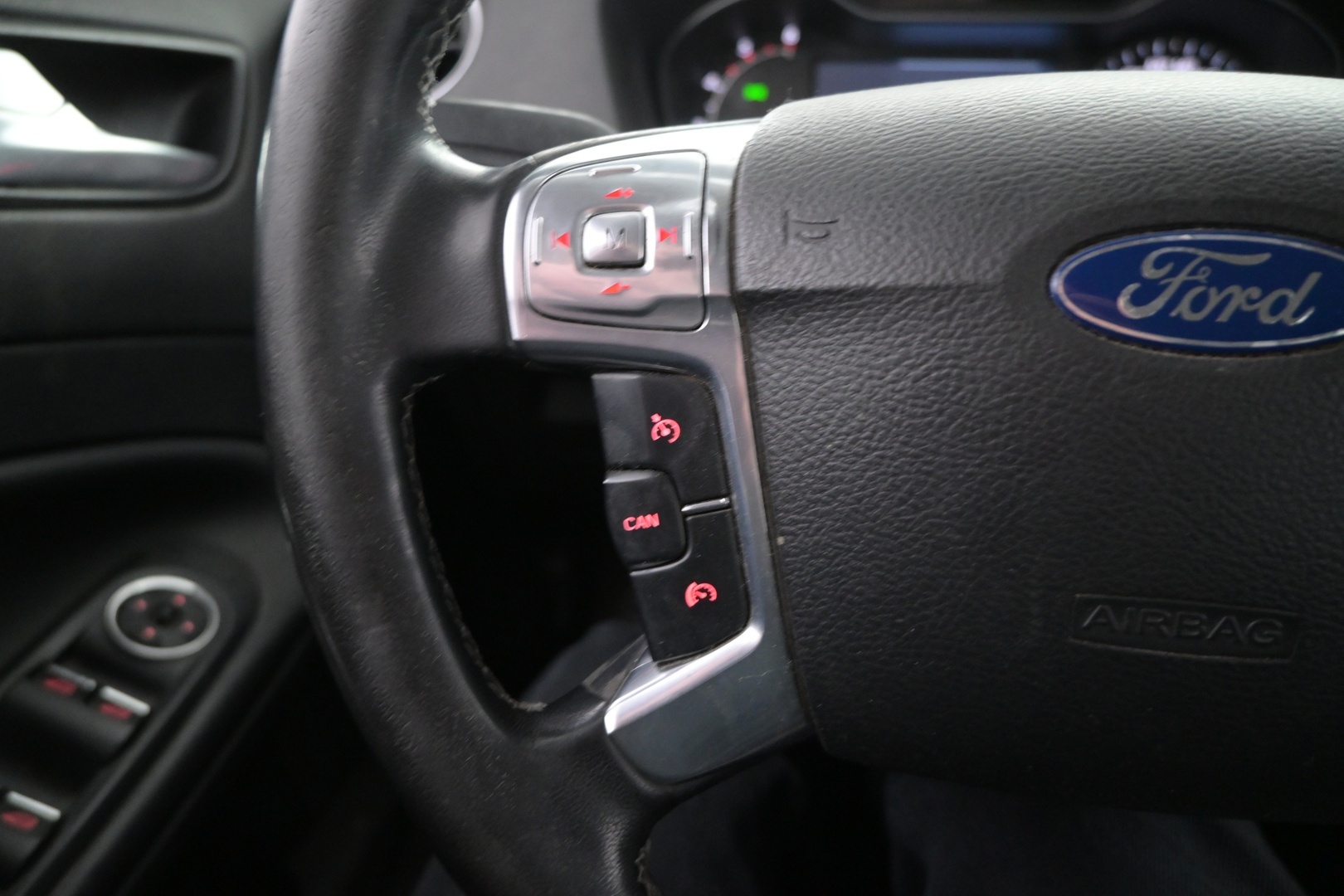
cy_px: 448
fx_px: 896
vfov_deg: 53.1
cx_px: 672
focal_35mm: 24
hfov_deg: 73.7
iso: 2500
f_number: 3.5
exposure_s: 1/25
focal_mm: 16
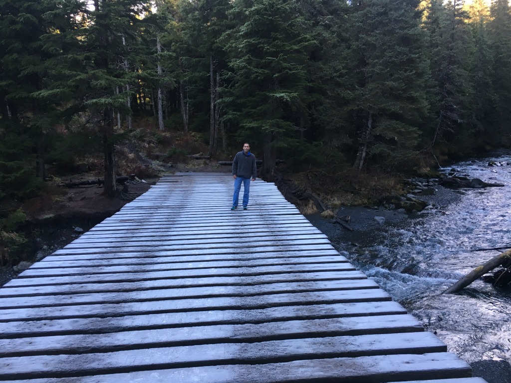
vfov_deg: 48.2
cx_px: 256
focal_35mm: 29
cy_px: 192
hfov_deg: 61.7
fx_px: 428
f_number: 2.2
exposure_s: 1/30
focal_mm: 4.15
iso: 25
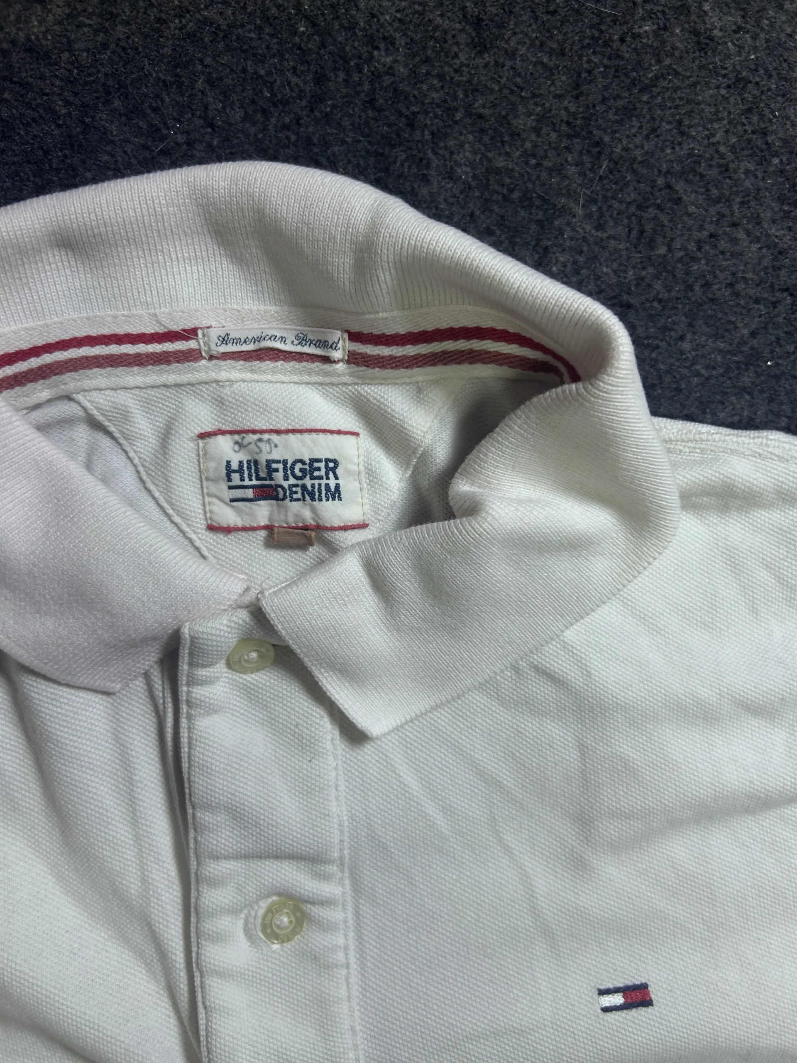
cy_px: 532
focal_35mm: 26
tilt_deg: -54.7
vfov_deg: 67.3
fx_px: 798
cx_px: 398
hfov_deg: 53.1
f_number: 1.5
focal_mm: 5.7
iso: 100
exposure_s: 1/100
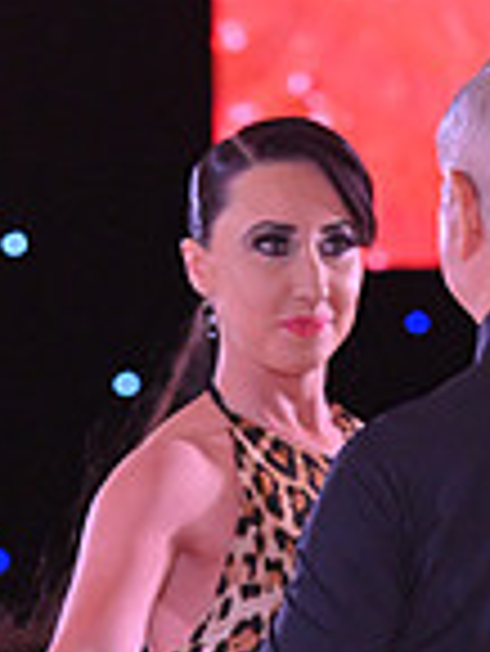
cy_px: 1106
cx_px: 223
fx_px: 11986
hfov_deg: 2.3
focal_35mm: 636
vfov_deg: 3.1
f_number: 5
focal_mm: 165
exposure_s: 1/320
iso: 3200
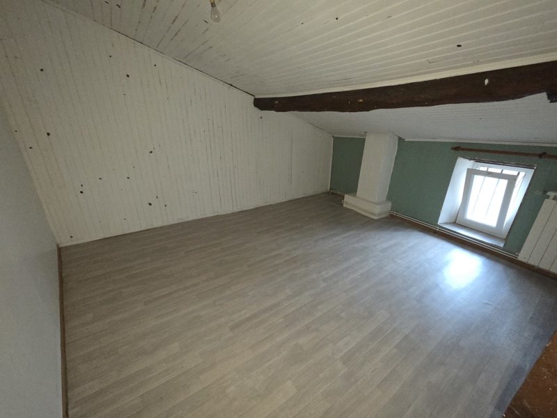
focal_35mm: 13
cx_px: 278
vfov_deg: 89.9
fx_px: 209
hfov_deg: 106.2
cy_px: 209
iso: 640
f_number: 2.2
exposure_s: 1/30
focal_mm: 2.2
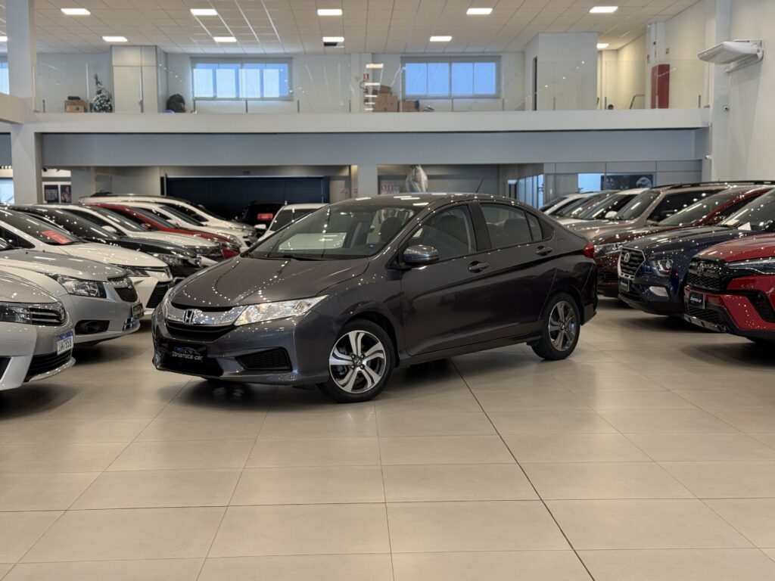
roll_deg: +0.3
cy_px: 290
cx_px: 388
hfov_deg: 39.7
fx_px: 1075
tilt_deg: -4.3
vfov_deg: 30.3
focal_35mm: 48
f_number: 1.78
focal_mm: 6.76
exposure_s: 1/60
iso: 125
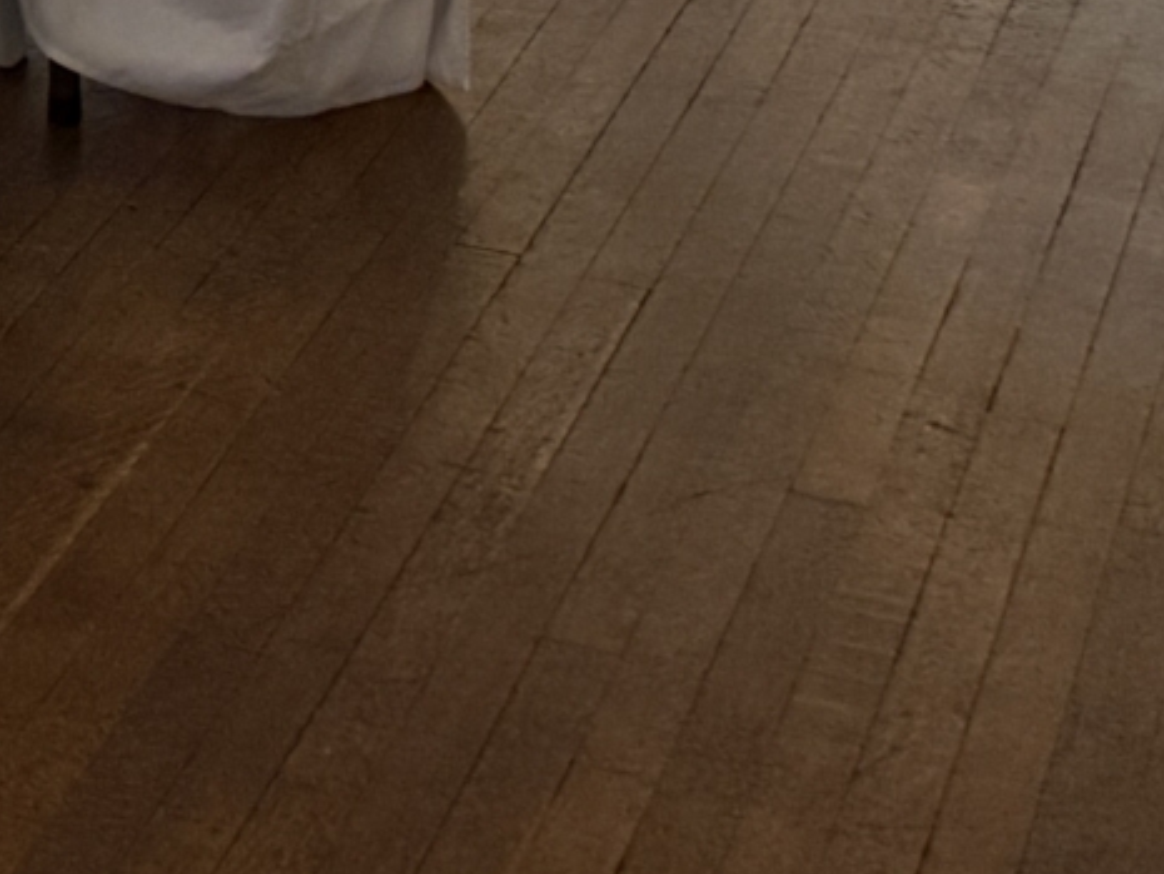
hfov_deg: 12.3
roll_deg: +1.0
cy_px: -1057
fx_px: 4440
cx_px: -1519
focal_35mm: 132
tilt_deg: -3.2
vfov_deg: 10.1
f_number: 1.78
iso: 500
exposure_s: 1/60
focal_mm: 6.76
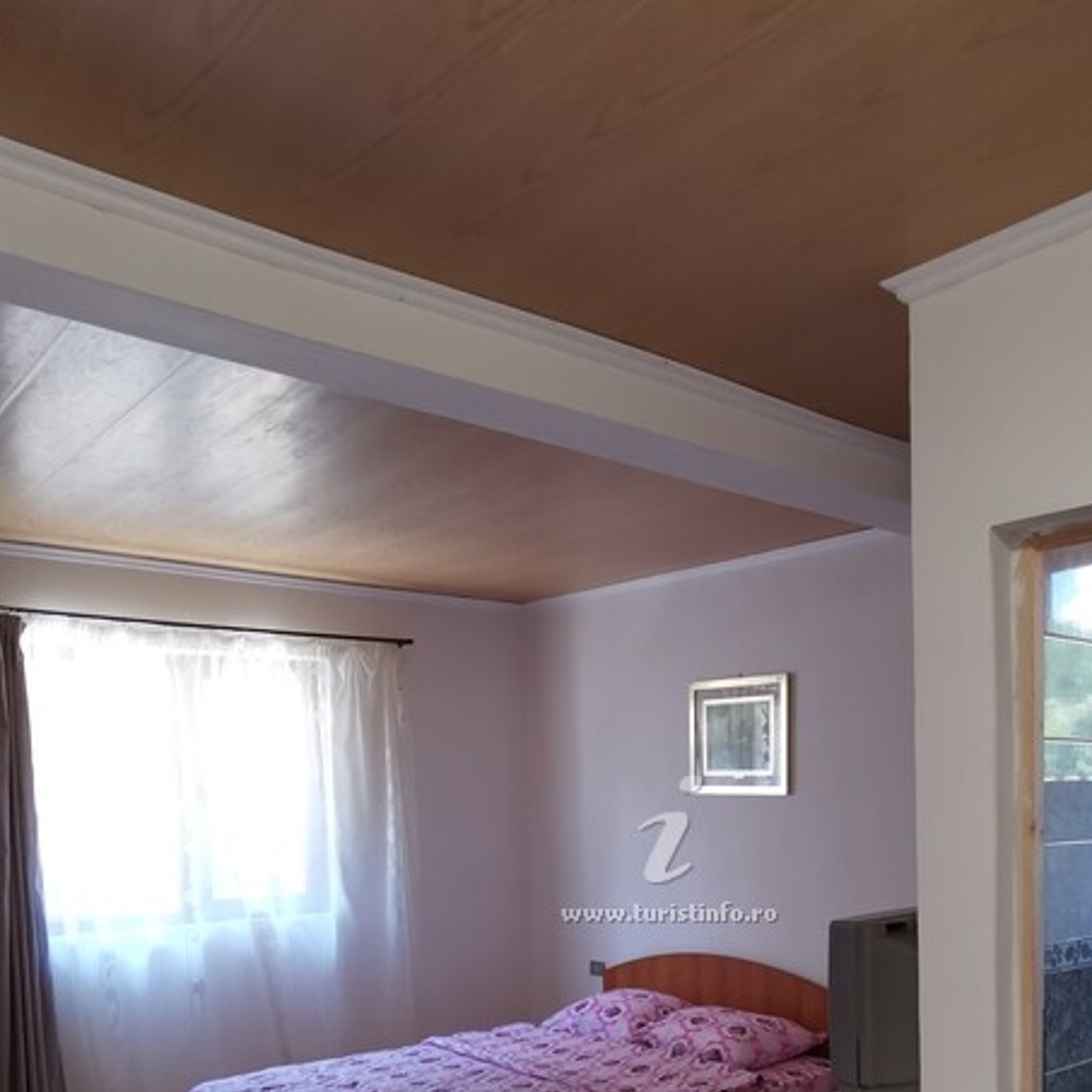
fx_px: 1142
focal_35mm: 32
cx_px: 704
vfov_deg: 48.1
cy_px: 880
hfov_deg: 50.4
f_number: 2.2
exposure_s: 1/33.3
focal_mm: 2.35
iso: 160
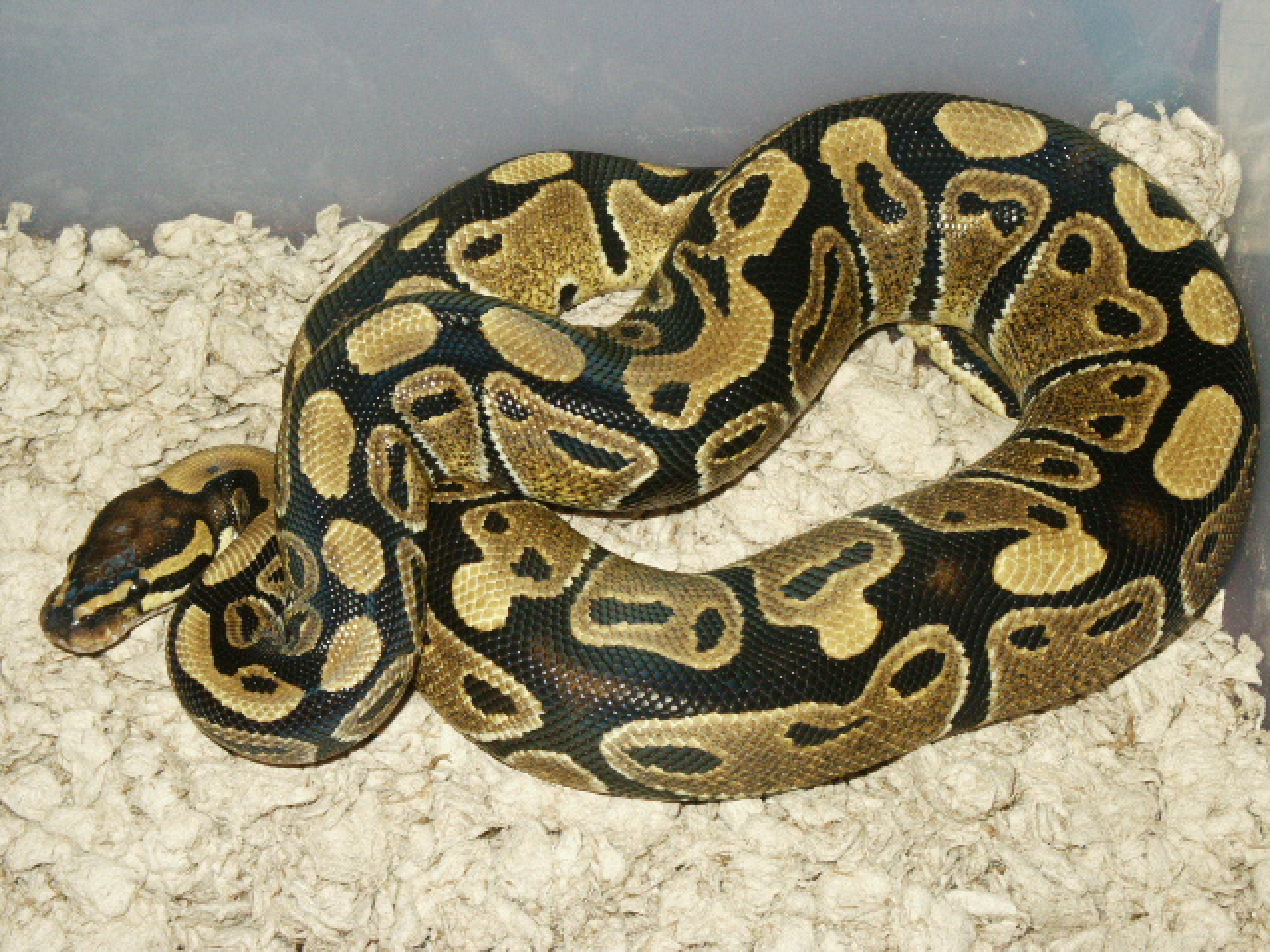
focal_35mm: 70
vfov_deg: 21.0
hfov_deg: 27.8
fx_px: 2568
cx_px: 635
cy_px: 476
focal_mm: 14.45
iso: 200
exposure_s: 1/60
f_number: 8
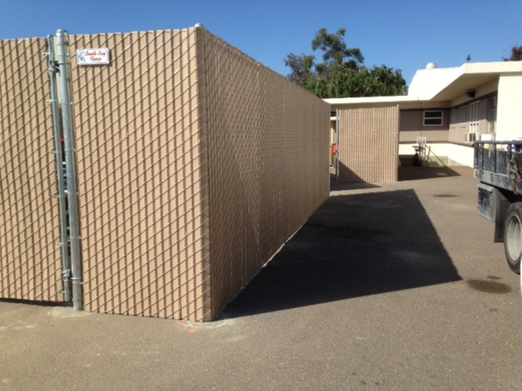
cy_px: 196
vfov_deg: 42.9
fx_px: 498
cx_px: 261
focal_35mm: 33
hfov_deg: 55.4
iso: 50
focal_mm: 4.12
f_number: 2.4
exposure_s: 1/1506
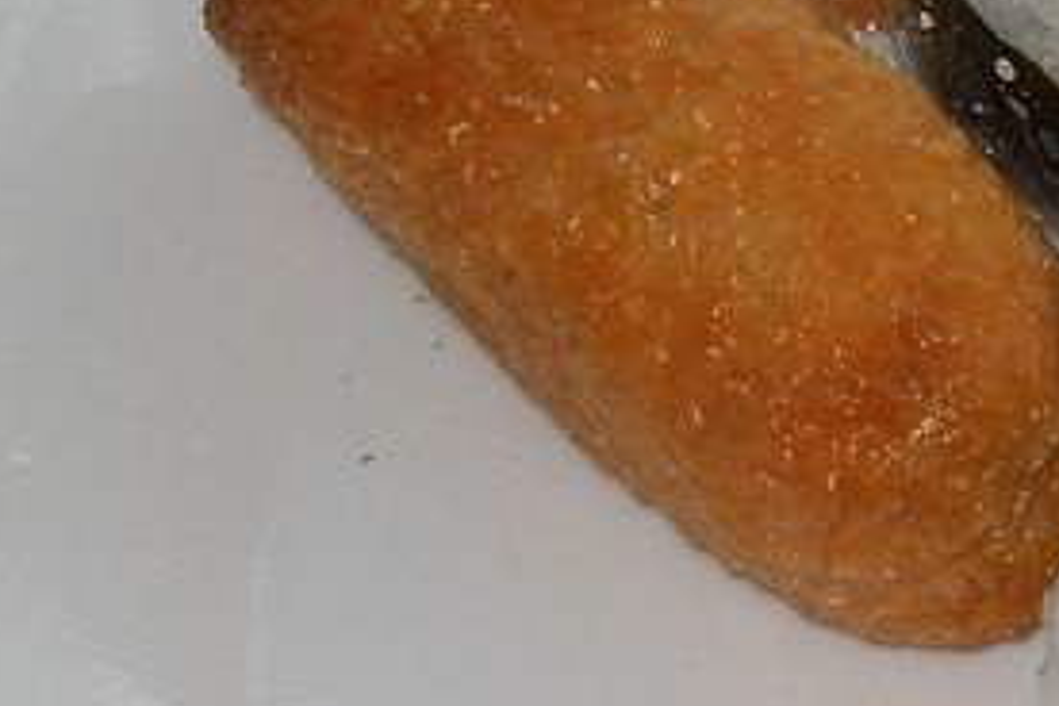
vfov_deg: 8.7
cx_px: 1289
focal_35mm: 158
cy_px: 583
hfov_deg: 12.7
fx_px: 4647
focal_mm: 6.72
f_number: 5.5
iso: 80
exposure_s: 1/100
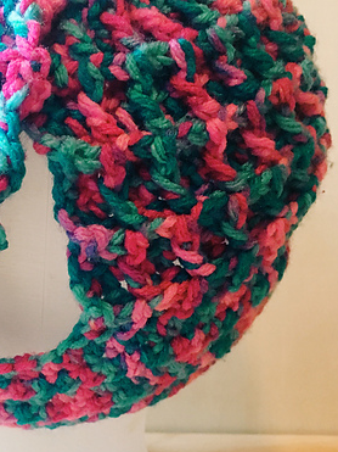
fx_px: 651
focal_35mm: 50
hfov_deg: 28.4
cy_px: 292
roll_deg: +1.1
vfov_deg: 37.9
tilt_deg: -12.4
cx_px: 64
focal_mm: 4.15
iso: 200
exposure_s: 1/17
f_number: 2.2
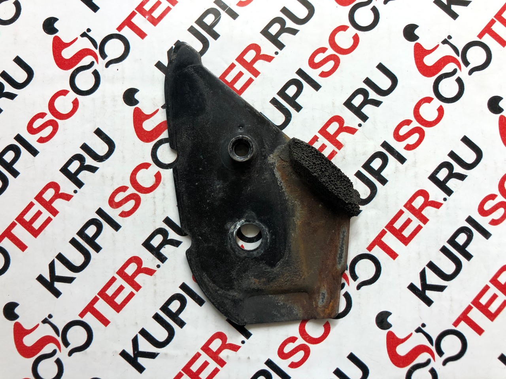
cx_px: 253
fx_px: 409
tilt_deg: -79.1
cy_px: 190
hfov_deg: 63.4
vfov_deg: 49.7
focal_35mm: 28
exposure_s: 1/33
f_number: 1.8
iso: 40
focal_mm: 3.99
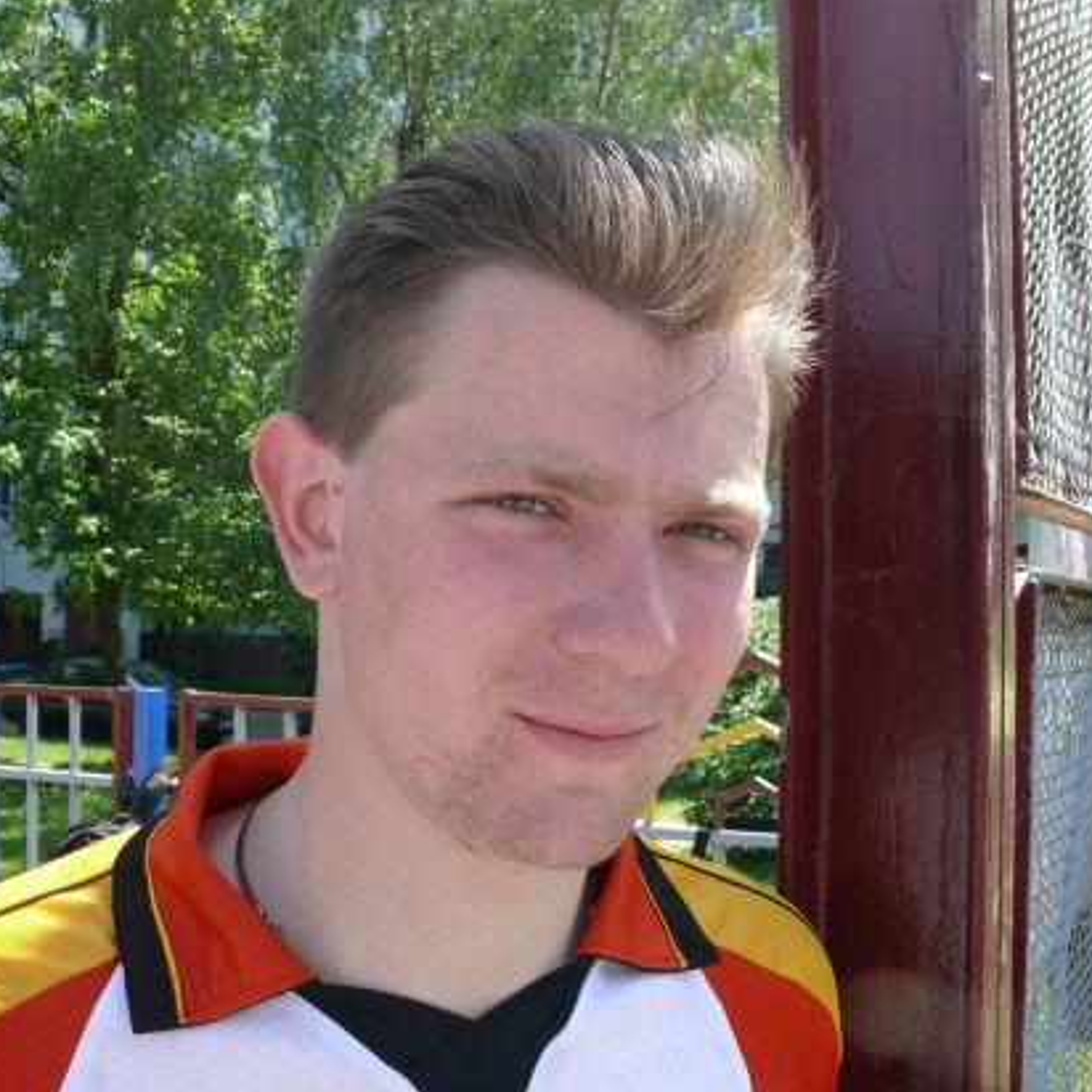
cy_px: 549
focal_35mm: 42
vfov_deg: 40.0
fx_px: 1499
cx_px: 514
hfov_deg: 40.0
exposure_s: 1/200
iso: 100
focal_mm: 7.4
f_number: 4.5
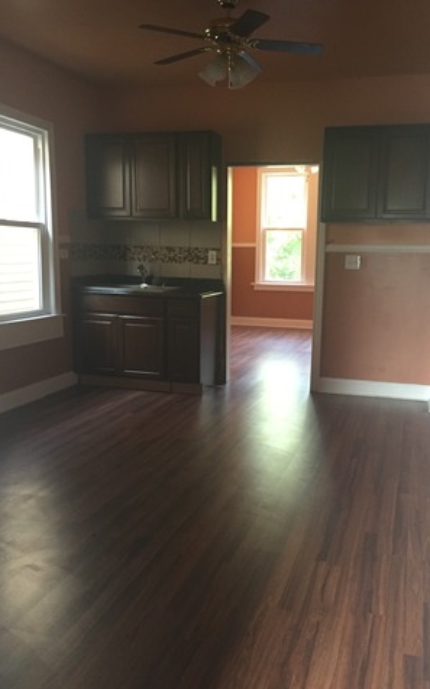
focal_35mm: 31
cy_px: 343
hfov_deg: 40.5
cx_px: 248
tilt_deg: -9.4
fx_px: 582
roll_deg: -0.9
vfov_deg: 61.3
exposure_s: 1/30
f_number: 2.2
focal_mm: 4.15
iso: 160
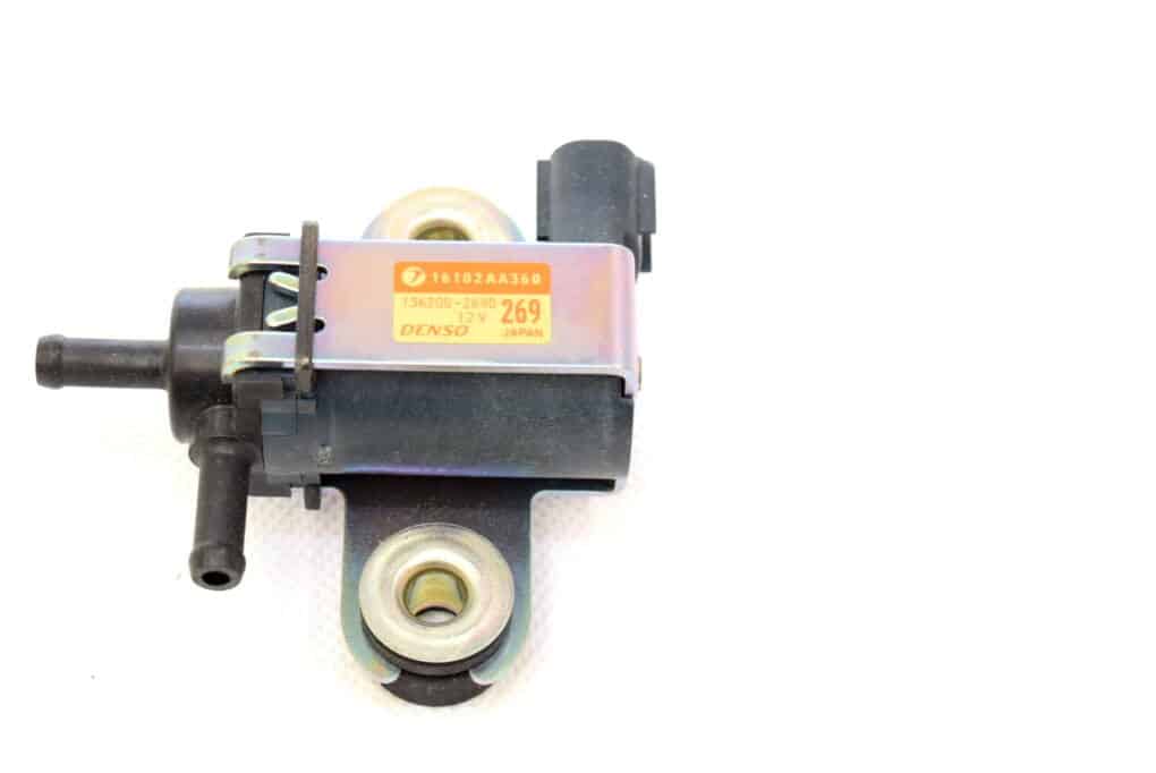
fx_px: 2828
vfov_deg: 15.6
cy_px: 313
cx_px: 422
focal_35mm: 88
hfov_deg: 23.0
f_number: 5.6
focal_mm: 40
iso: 400
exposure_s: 1/125
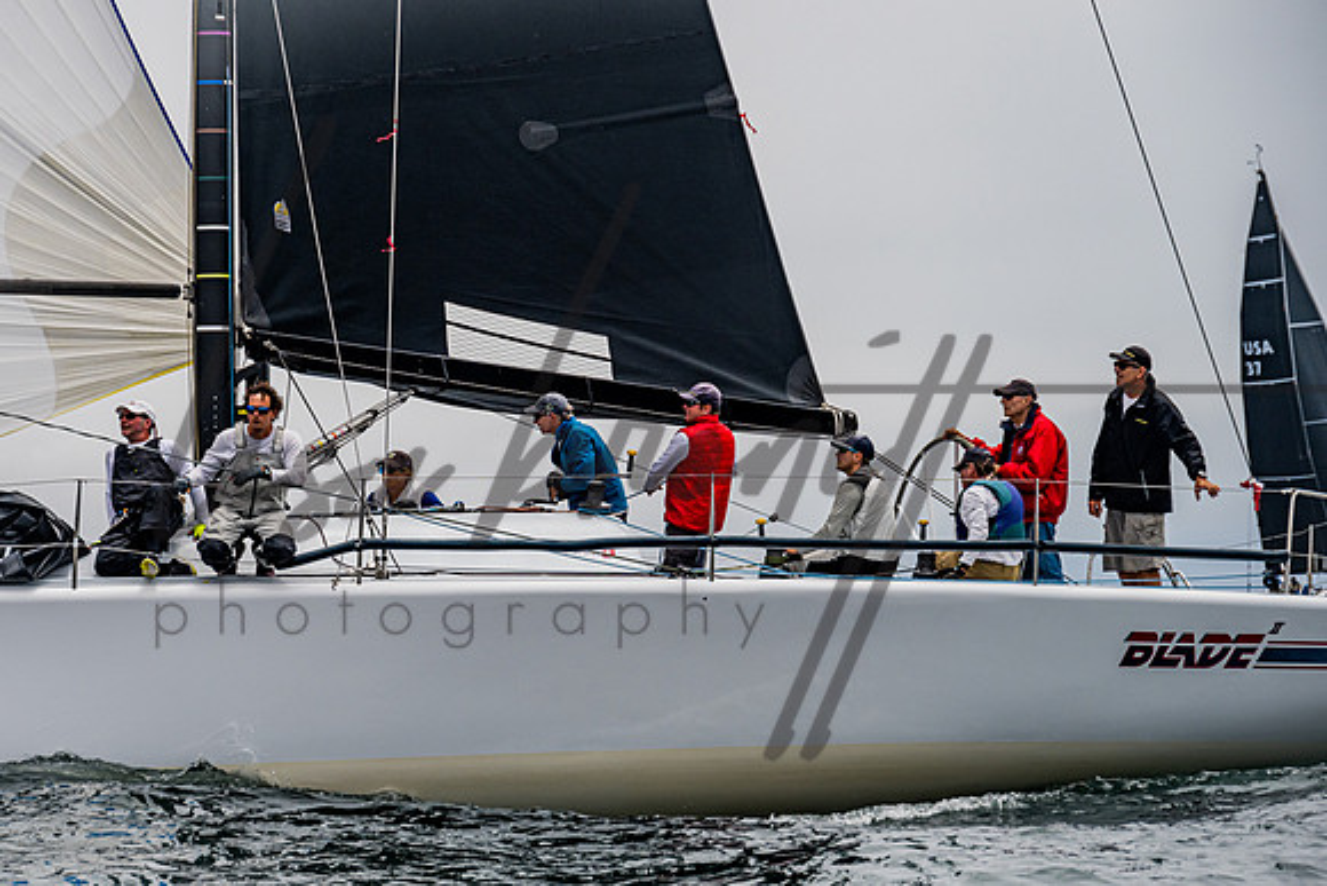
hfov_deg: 12.1
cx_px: 476
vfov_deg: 8.1
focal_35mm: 169
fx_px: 6248
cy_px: 381
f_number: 6.3
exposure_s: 1/1600
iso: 250
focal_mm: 130
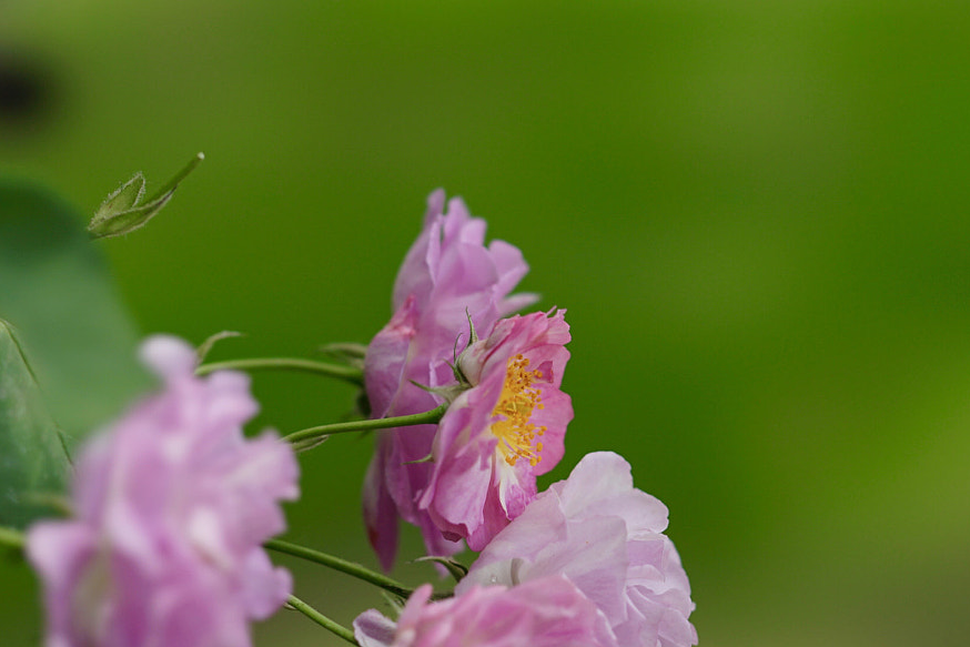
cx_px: 496
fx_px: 4931
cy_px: 423
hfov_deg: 11.2
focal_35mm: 183
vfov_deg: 7.5
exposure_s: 1/200
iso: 100
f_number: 5.6
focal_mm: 100
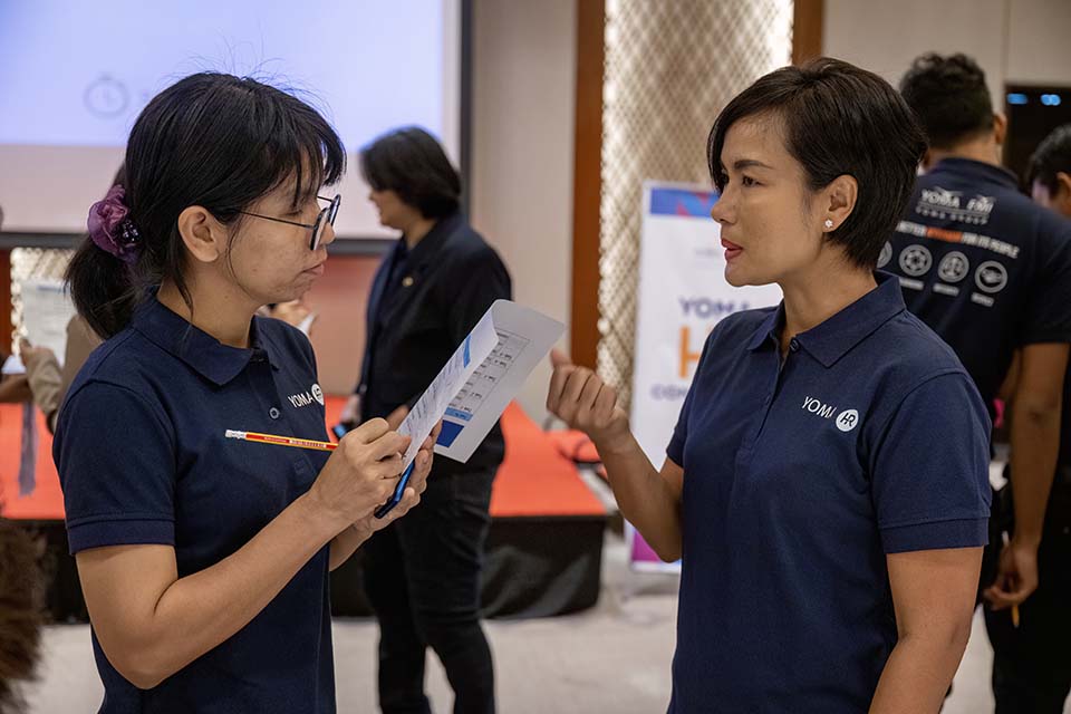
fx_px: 1368
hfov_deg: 42.7
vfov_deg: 29.2
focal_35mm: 46
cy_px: 357
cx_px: 536
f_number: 3.5
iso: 2000
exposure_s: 1/200
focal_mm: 46
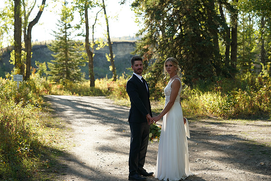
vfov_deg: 16.1
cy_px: 90
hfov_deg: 23.9
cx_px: 136
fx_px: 640
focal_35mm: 85
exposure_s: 1/400
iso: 320
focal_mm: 85
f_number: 4.5
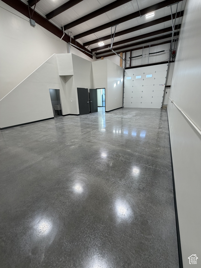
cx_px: 100
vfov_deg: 102.1
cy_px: 134
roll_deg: +1.8
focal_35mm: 14
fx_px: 108
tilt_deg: -20.3
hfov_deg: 85.7
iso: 100
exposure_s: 1/120
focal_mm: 2.22
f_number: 2.2
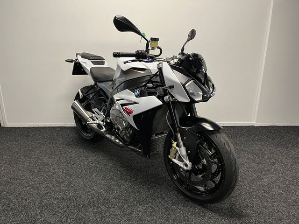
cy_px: 112
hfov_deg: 67.3
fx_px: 225
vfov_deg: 53.1
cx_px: 150
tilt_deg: -17.0
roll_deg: +0.1
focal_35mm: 26
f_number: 1.6
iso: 100
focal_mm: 5.1
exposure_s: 1/50
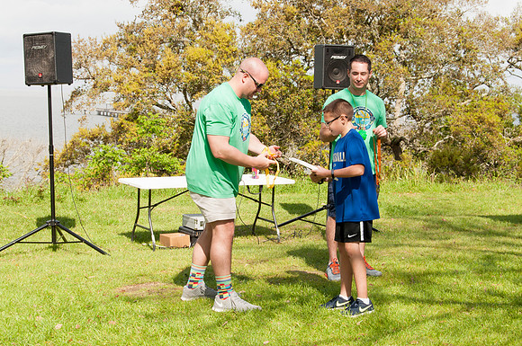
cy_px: 173
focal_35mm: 69
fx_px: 999
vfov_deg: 19.7
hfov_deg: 29.3
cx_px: 261
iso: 250
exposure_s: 1/200
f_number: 9
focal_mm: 46
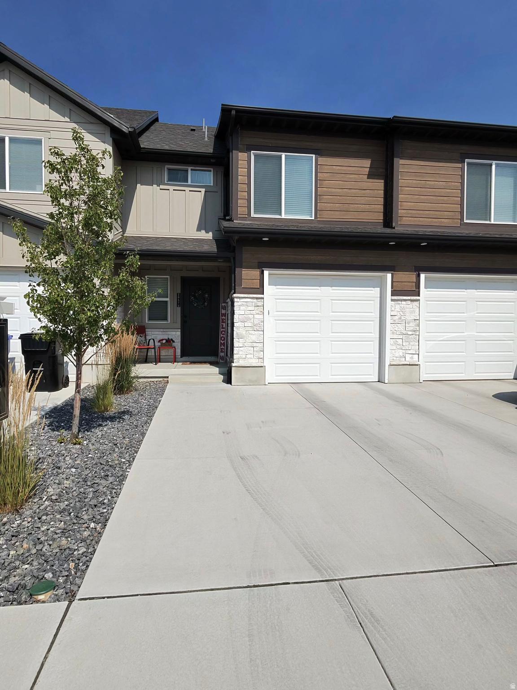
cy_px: 345
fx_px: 259
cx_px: 258
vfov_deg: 106.2
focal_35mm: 13
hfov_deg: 89.9
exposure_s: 1/1429
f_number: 2.2
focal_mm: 2.24
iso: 54
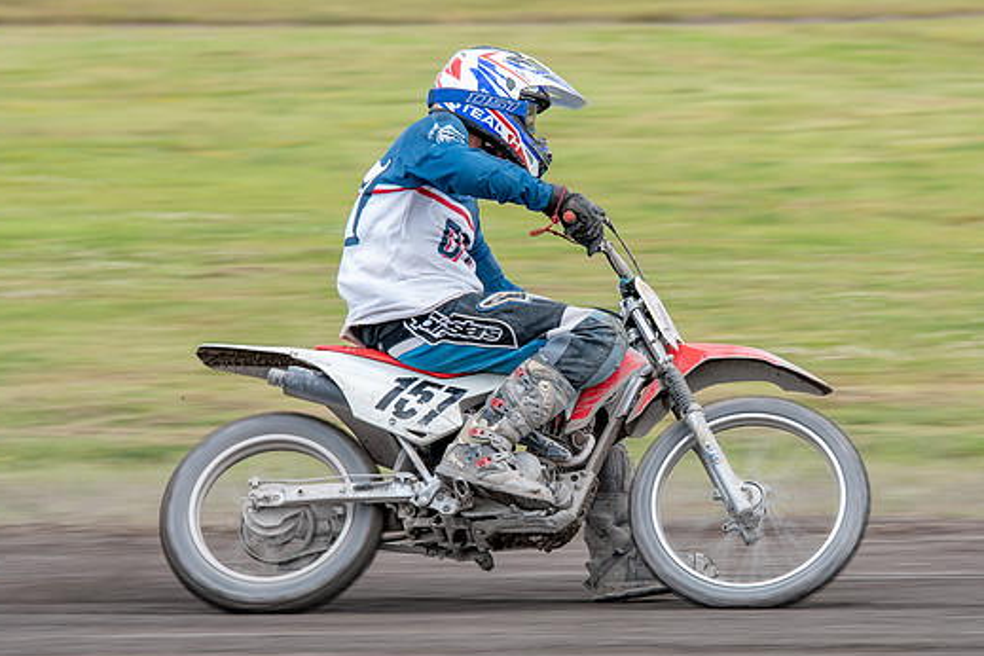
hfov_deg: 6.3
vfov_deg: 4.2
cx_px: 633
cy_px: 335
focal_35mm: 326
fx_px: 8910
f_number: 7.1
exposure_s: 1/200
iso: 200
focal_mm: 200
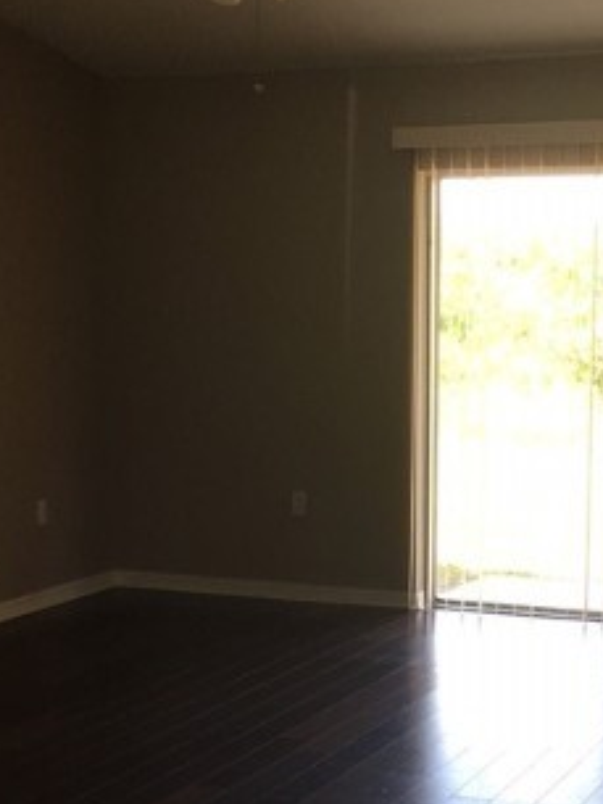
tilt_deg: -10.7
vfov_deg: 26.4
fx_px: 1694
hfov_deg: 20.2
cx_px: 316
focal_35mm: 73
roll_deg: -0.5
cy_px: 575
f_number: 2.2
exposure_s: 1/40
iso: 25
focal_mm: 4.15
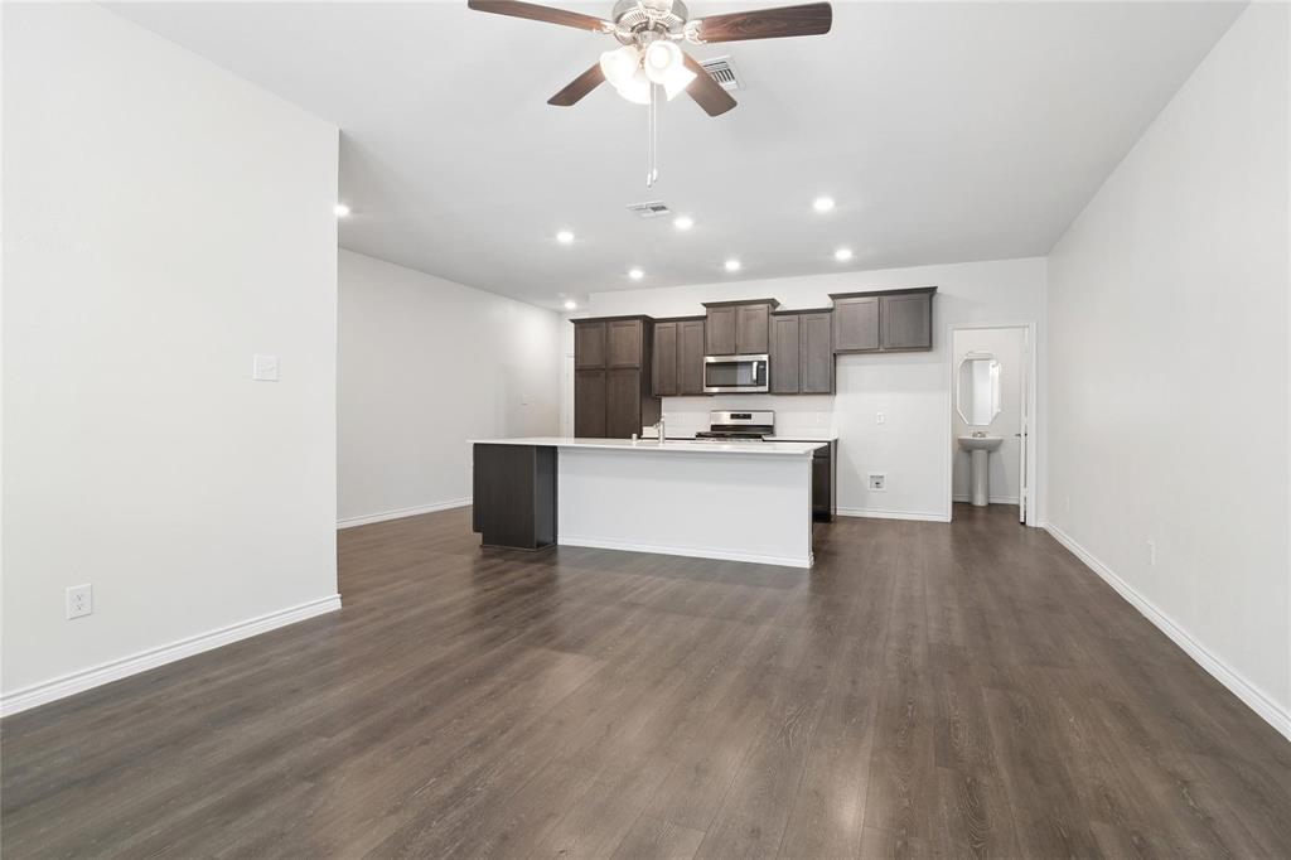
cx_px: 646
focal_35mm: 16
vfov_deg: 72.0
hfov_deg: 95.0
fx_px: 591
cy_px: 430
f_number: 8
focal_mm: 11
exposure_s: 1/5
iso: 100
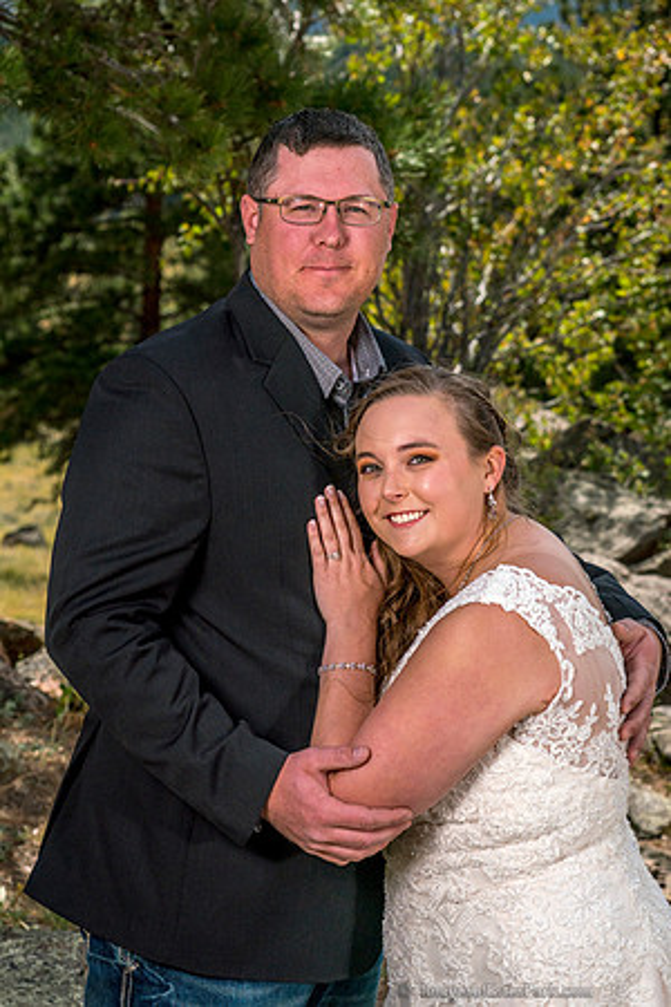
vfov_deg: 27.0
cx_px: 336
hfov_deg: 18.2
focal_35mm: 75
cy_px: 504
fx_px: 2097
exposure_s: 1/2000
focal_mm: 50
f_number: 4.5
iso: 250
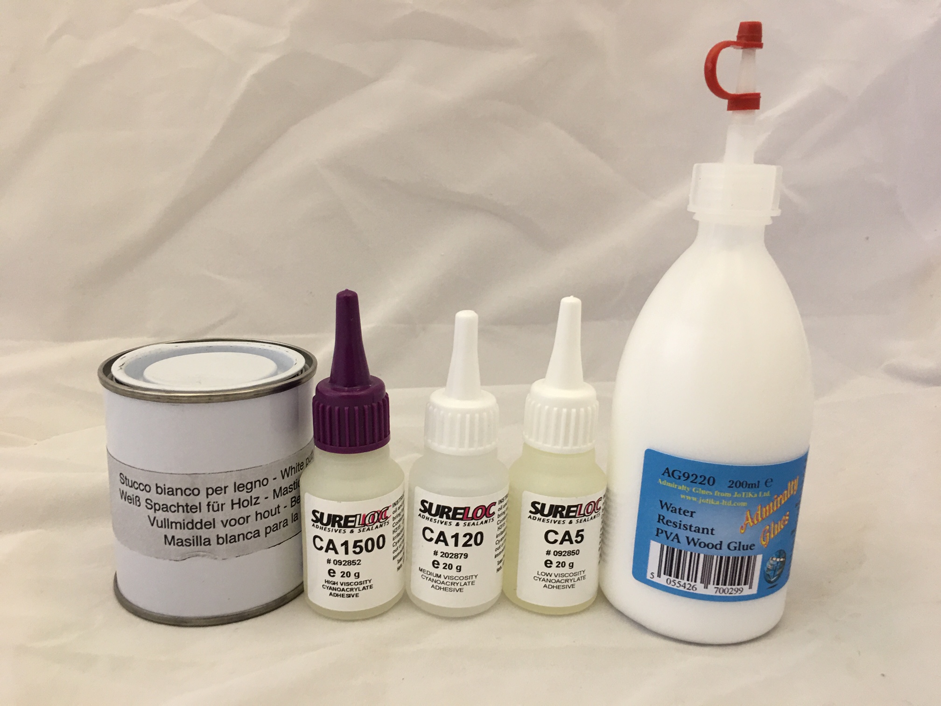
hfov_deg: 61.7
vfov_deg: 48.2
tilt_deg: -12.8
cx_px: 470
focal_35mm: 29
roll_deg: -2.4
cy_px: 353
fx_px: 788
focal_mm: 4.15
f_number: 2.2
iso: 50
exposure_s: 1/17
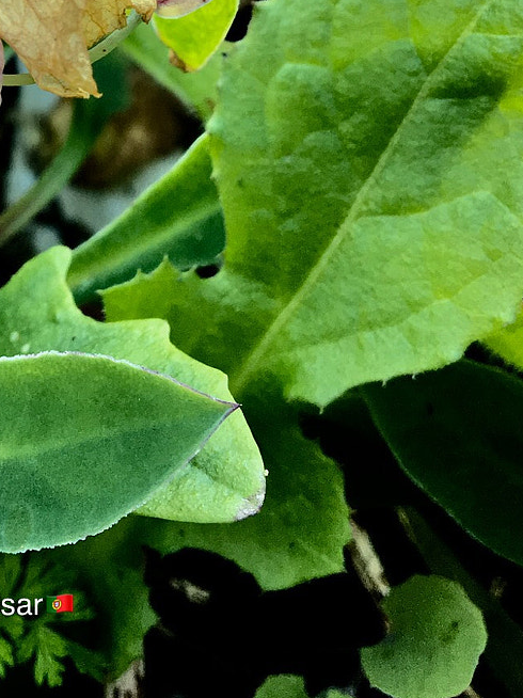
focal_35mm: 71
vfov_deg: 24.9
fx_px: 1431
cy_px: -124
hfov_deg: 19.9
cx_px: -42
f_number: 2.2
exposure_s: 1/100
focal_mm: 4.15
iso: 40
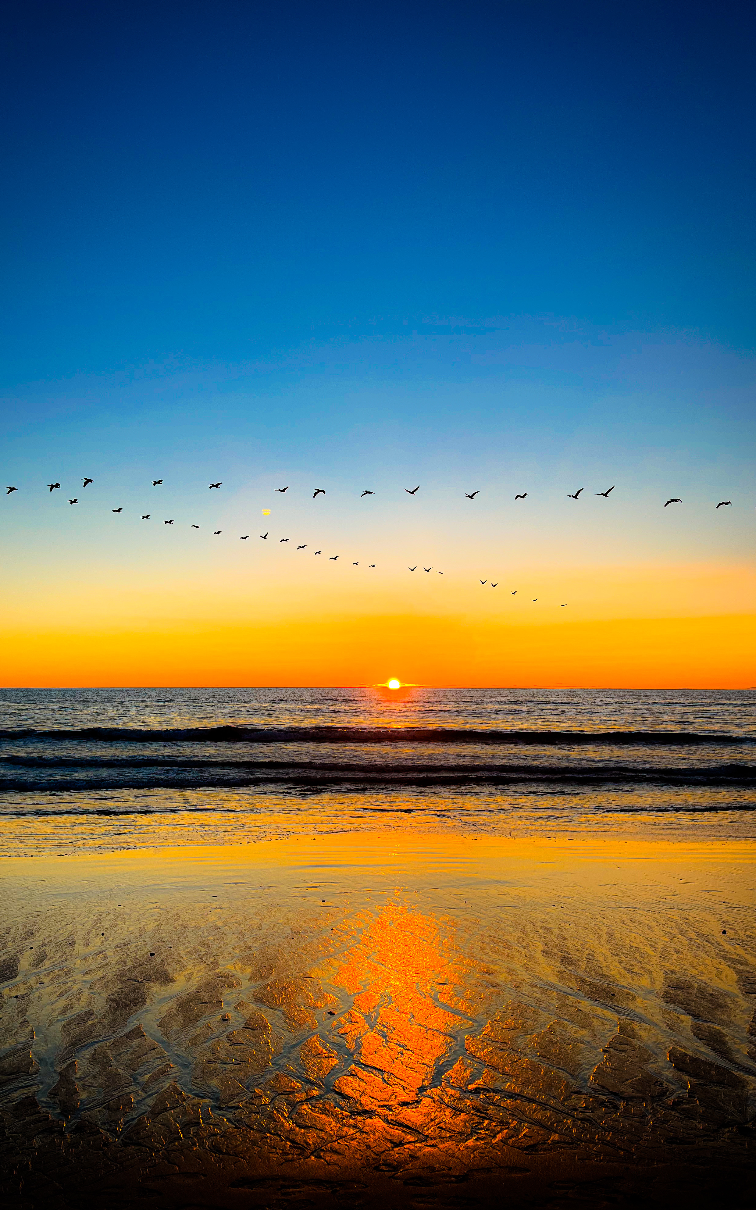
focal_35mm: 28
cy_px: 598
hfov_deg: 44.5
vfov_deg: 66.5
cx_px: 337
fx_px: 923
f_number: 1.5
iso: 50
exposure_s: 1/1600
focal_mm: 5.7
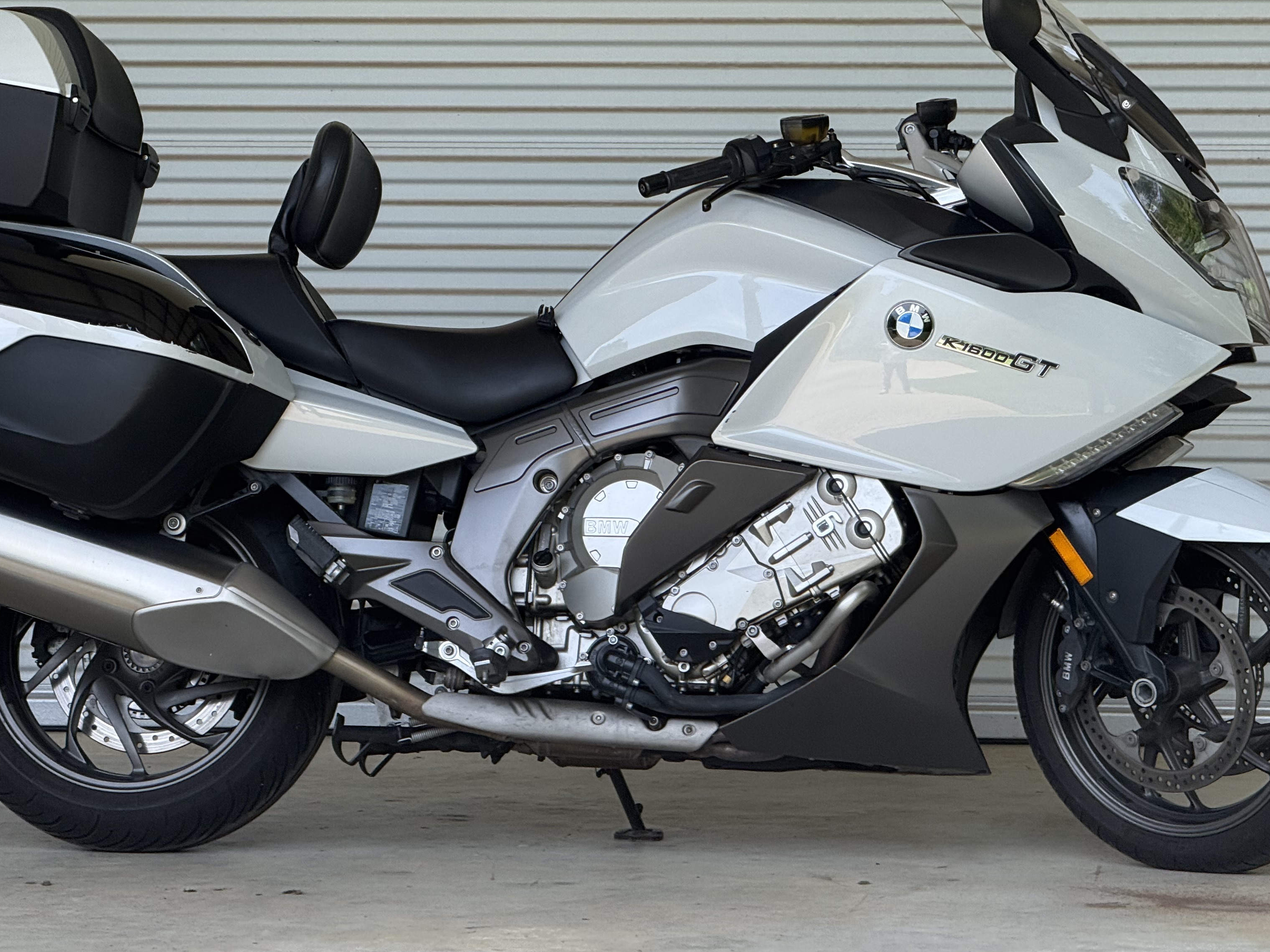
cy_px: 347
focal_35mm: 159
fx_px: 5833
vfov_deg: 9.3
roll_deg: -0.4
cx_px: 588
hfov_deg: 12.4
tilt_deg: -0.9
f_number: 2.8
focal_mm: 15.66
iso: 64
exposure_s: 1/298
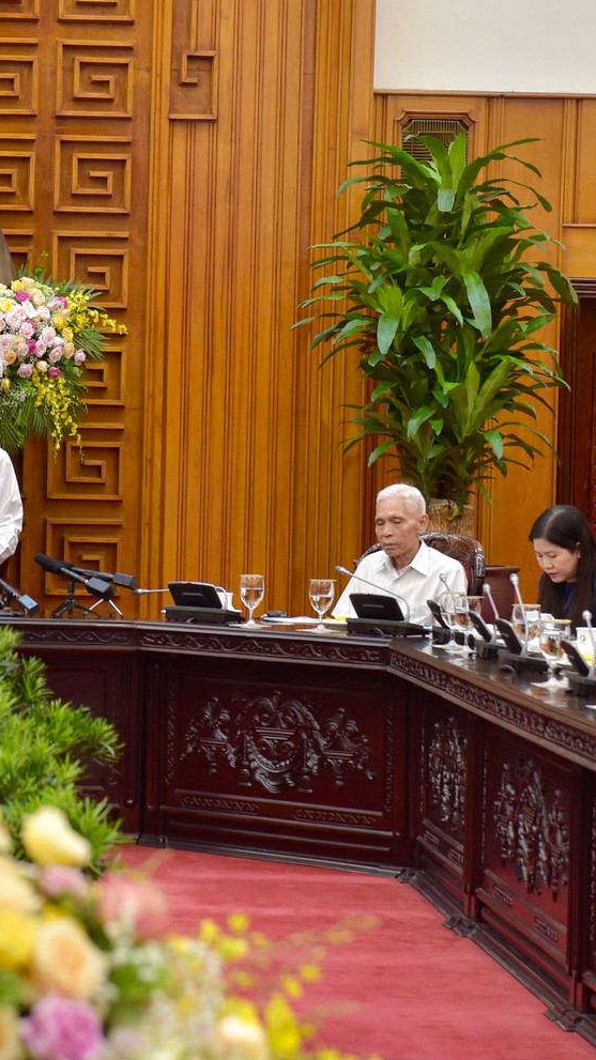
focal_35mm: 131
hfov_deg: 9.2
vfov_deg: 16.4
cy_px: 451
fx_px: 3683
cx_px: -46
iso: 1600
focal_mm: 62
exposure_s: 1/125
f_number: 4
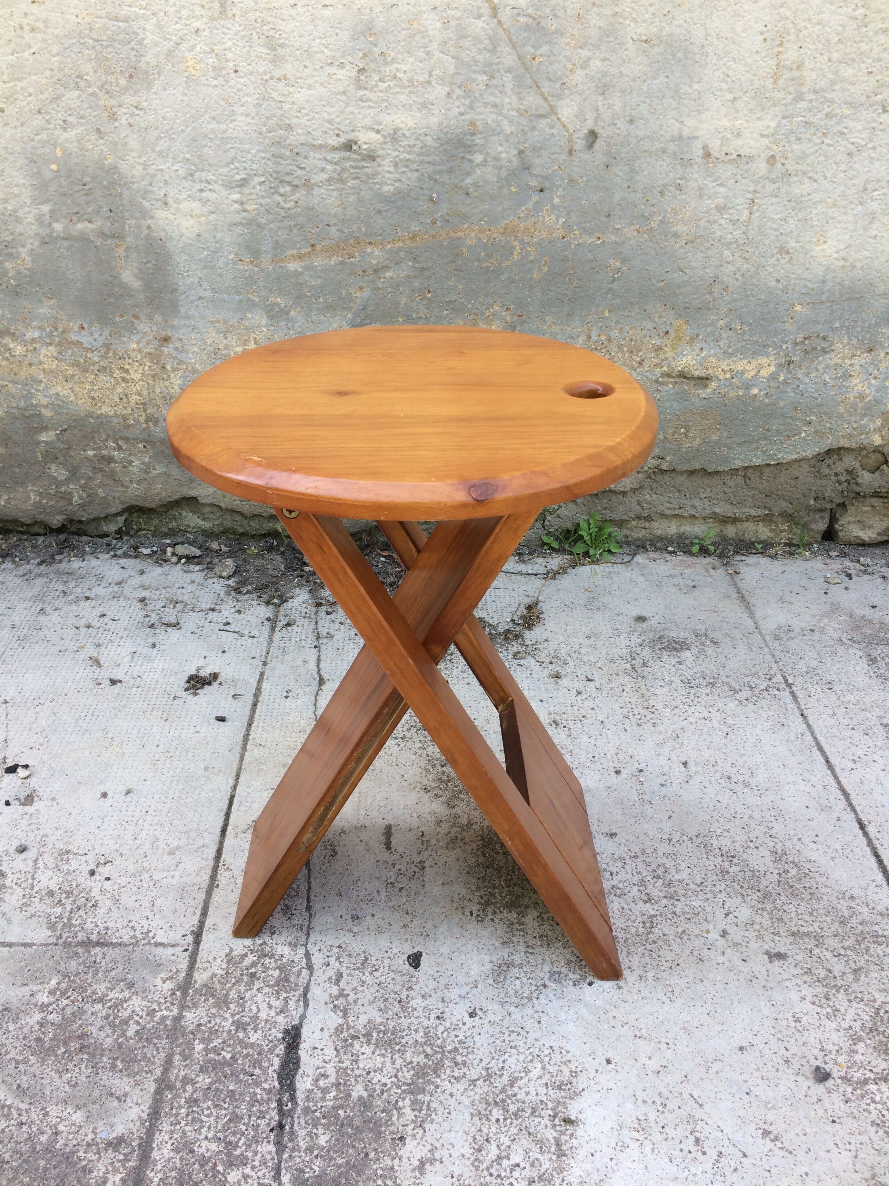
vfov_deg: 61.7
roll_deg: -1.7
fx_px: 993
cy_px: 593
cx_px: 444
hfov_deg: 48.2
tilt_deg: -33.2
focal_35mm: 29
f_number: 2.2
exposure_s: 1/160
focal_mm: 4.15
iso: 32
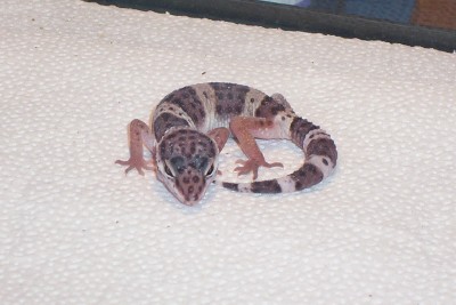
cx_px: 228
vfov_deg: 11.1
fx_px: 1571
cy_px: 152
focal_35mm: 124
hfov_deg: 16.5
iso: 140
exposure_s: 1/125
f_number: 4.62
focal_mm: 16.3
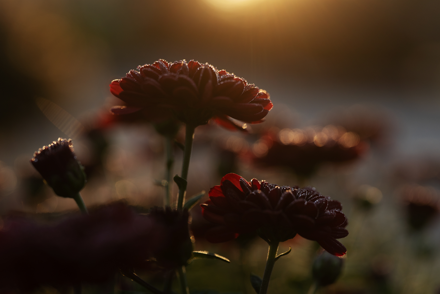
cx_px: 220
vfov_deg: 19.5
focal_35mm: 70
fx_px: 856
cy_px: 147
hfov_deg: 28.8
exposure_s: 1/250
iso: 100
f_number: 4
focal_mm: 70
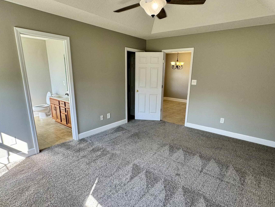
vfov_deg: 65.9
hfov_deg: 81.7
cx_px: 142
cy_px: 113
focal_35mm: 20
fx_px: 159
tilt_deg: -13.7
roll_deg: -1.6
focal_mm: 2.22
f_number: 2.2
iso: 100
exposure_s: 1/99
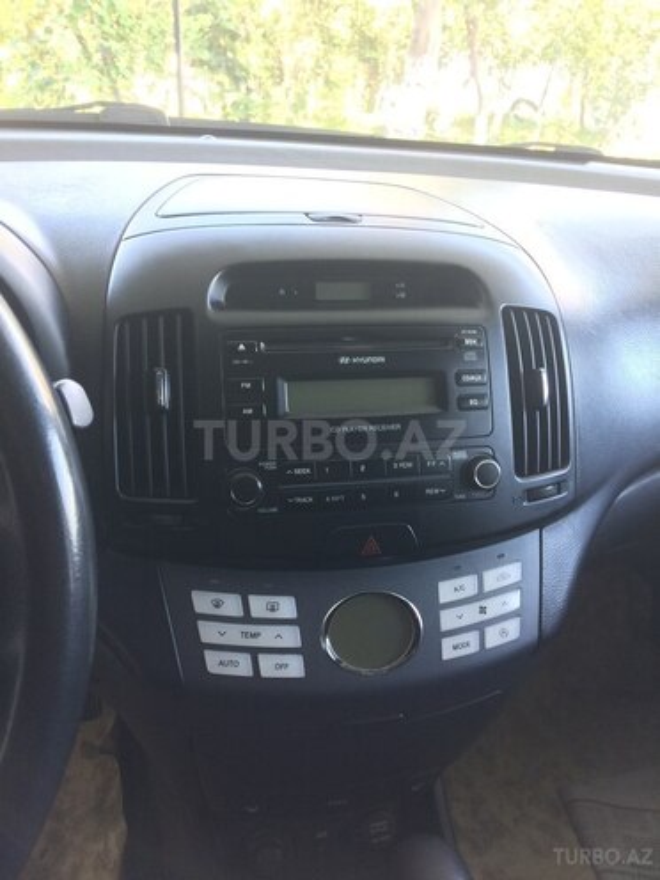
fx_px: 737
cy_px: 440
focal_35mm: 29
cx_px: 330
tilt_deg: -23.7
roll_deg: -3.1
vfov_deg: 61.7
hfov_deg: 48.2
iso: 125
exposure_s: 1/33
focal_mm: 4.15
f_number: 2.2
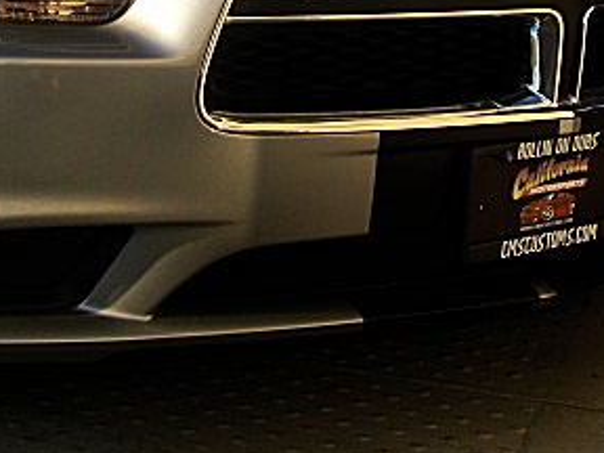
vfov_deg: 17.9
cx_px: 195
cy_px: -8
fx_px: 1396
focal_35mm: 80
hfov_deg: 24.3
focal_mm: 6.3
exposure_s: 1/400
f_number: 2.8
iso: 50
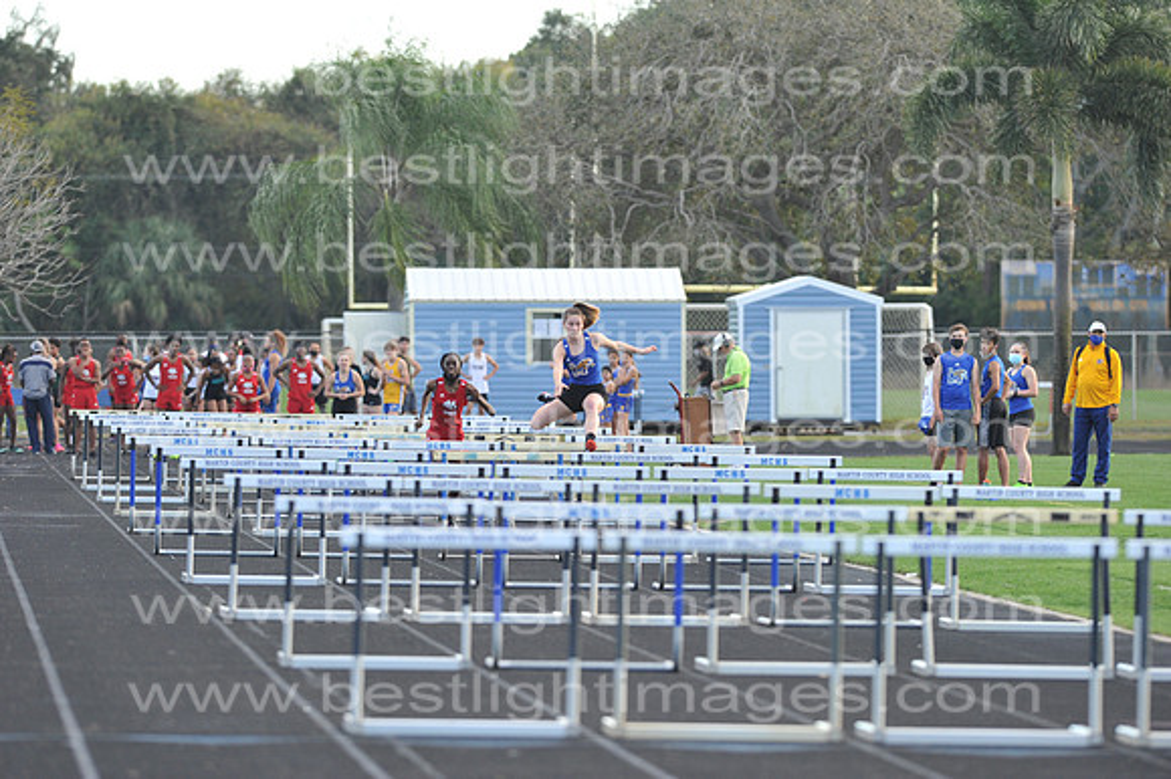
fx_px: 9752
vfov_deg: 4.6
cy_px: 390
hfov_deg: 6.9
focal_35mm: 300
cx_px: 586
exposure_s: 1/1000
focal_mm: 300
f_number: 4.5
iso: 800
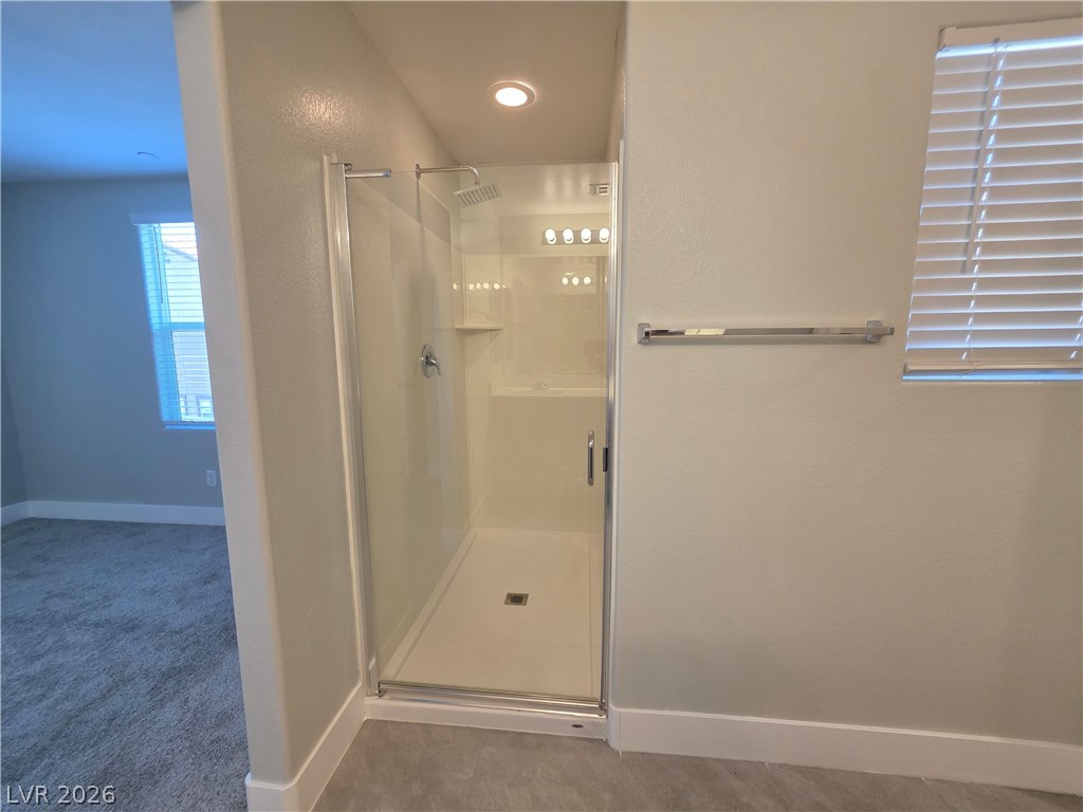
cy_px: 406
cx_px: 542
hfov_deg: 106.2
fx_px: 407
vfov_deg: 89.9
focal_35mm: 13
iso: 250
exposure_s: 1/120
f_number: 1.9
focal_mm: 2.2
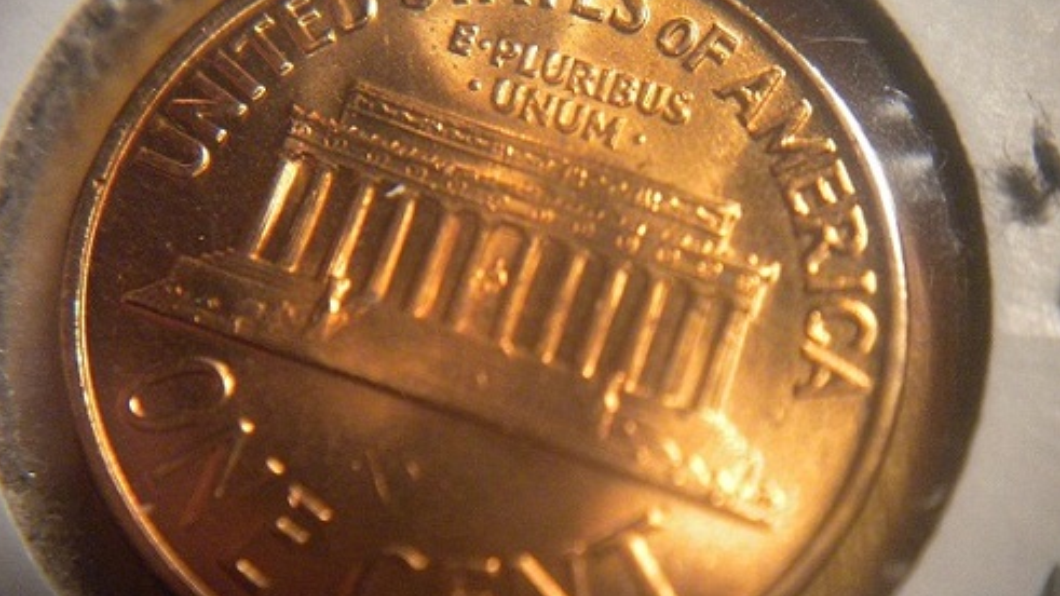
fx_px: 1096
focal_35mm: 39
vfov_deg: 30.4
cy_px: 325
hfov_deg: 51.6
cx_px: 525
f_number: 3.1
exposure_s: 1/48.3
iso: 392
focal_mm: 6.3
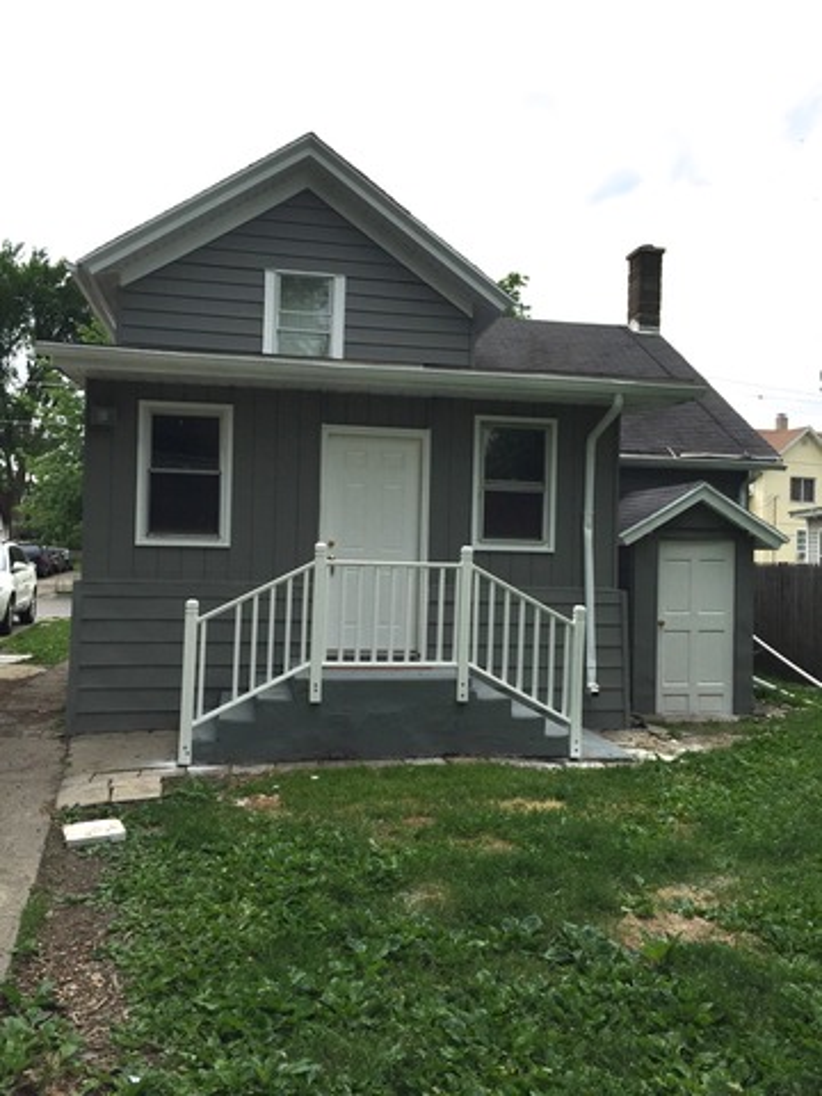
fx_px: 918
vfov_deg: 61.7
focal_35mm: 29
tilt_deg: +0.8
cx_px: 411
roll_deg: -1.8
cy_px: 548
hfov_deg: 48.2
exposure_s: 1/2198
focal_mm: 4.15
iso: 32
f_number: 2.2
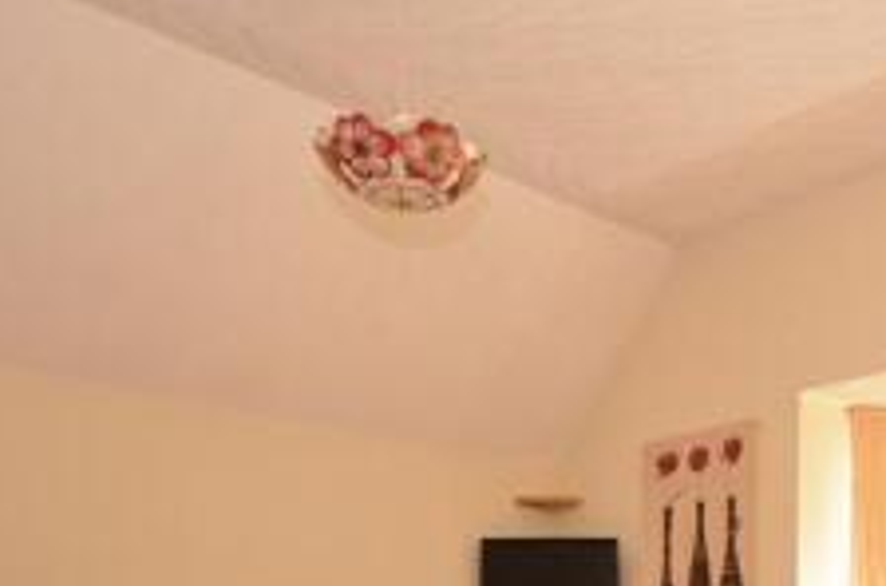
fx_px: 1080
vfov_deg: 27.4
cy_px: 665
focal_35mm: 44
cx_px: 712
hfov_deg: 42.6
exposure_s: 1/8
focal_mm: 10
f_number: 5
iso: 200
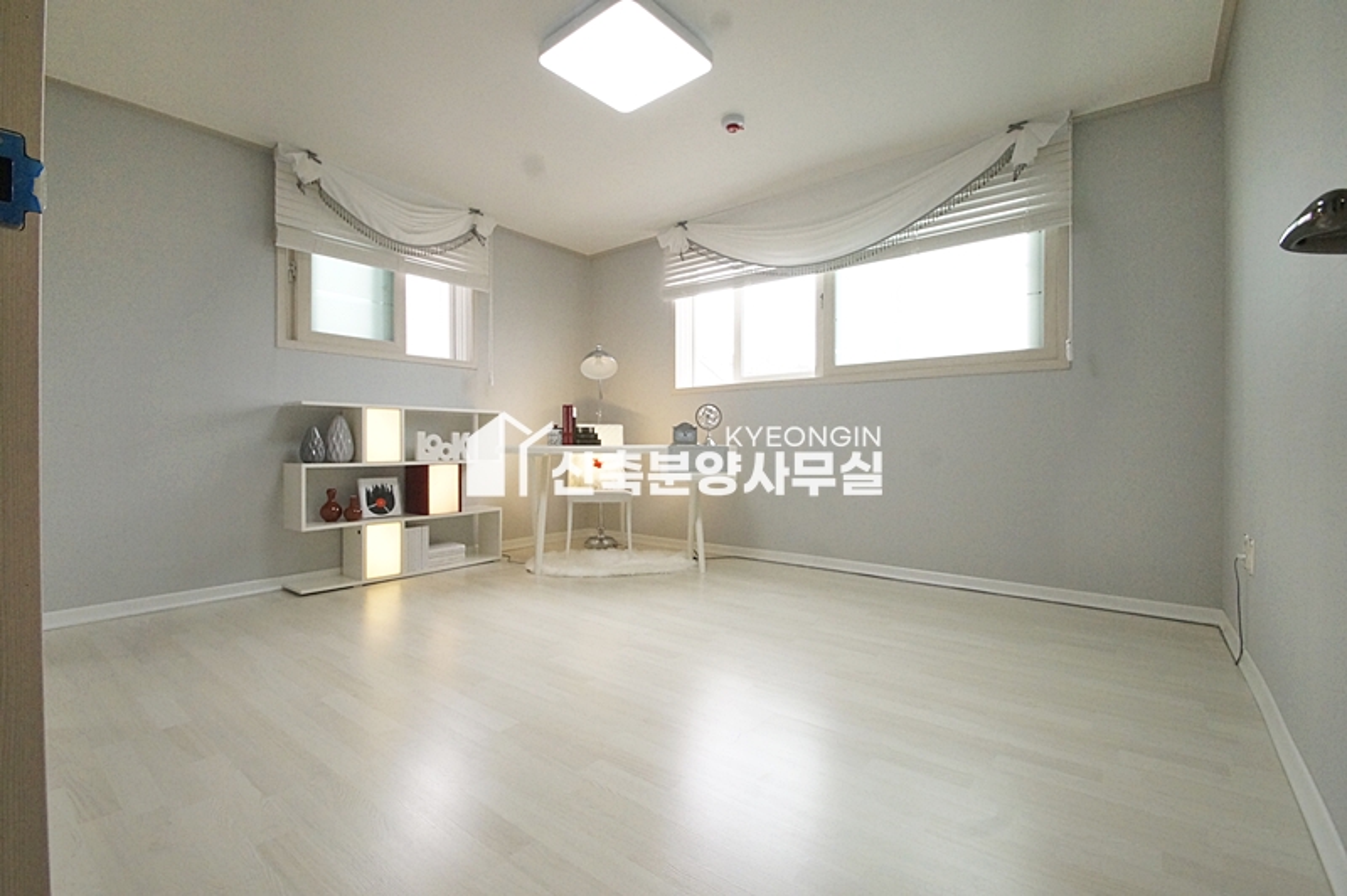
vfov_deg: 77.2
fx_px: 561
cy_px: 448
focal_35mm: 15
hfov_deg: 100.4
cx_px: 674
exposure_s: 1/160
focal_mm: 10
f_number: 9
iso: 3200
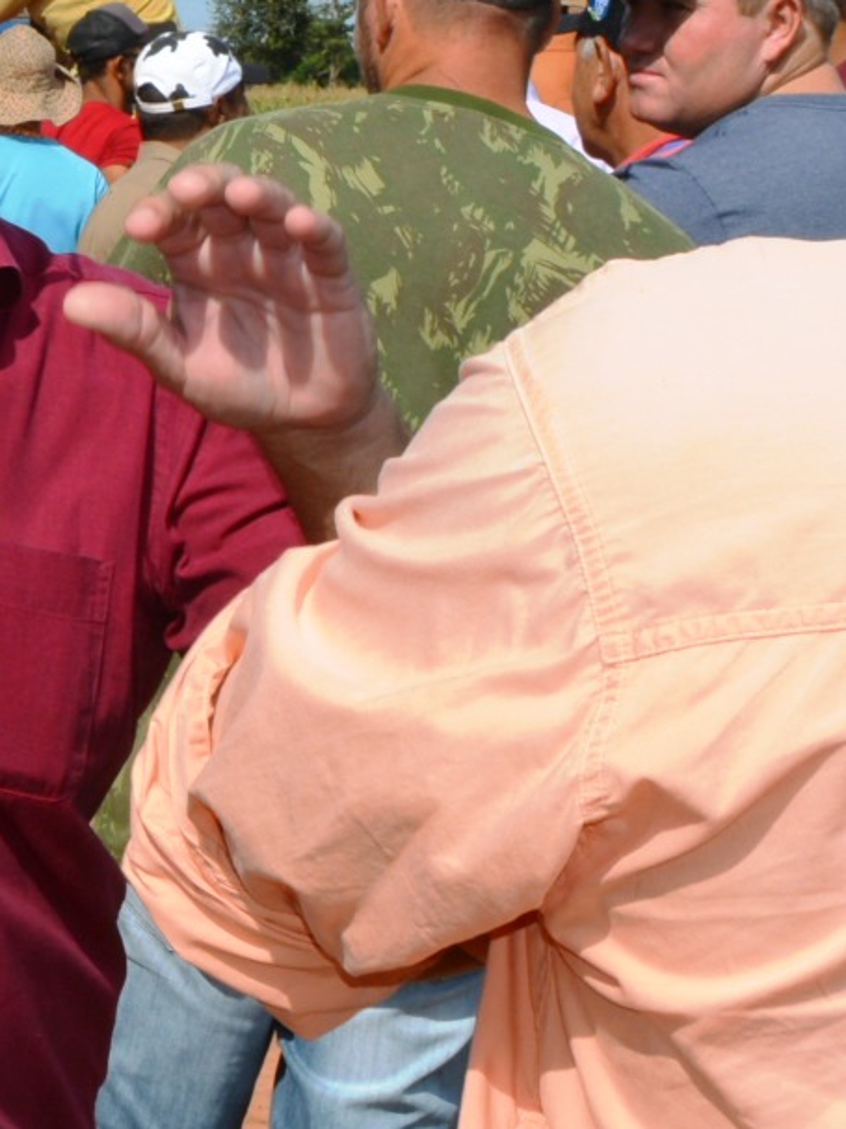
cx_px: -746
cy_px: 216
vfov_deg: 15.3
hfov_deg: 10.7
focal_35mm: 128
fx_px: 4172
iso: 100
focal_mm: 18
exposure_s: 1/200
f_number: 11
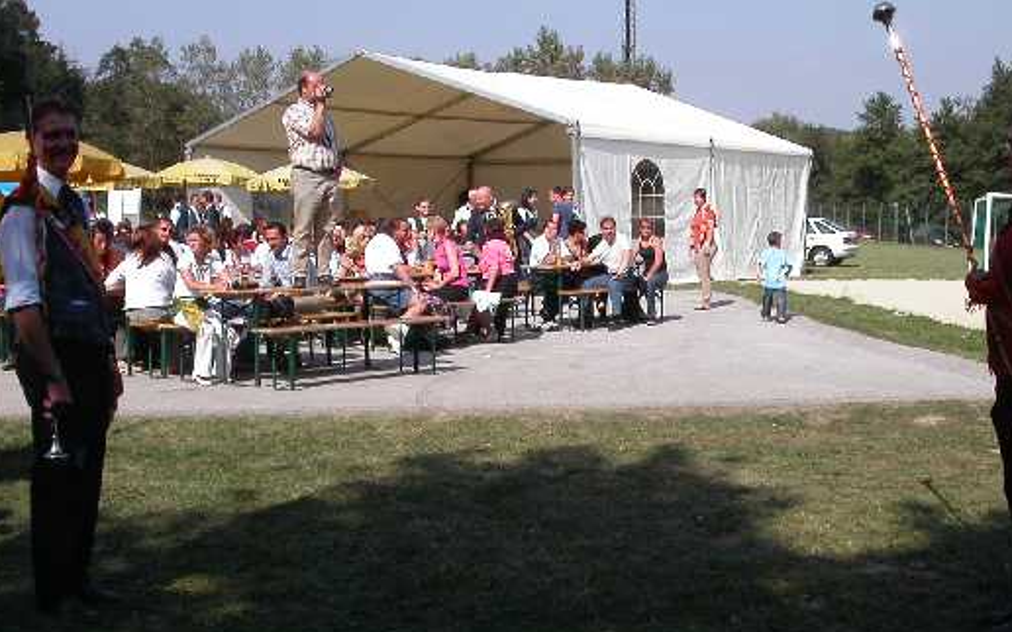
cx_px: 553
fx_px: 1378
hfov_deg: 40.3
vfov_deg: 25.8
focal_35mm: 50
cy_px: 375
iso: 100
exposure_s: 1/350
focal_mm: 7.8
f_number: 8
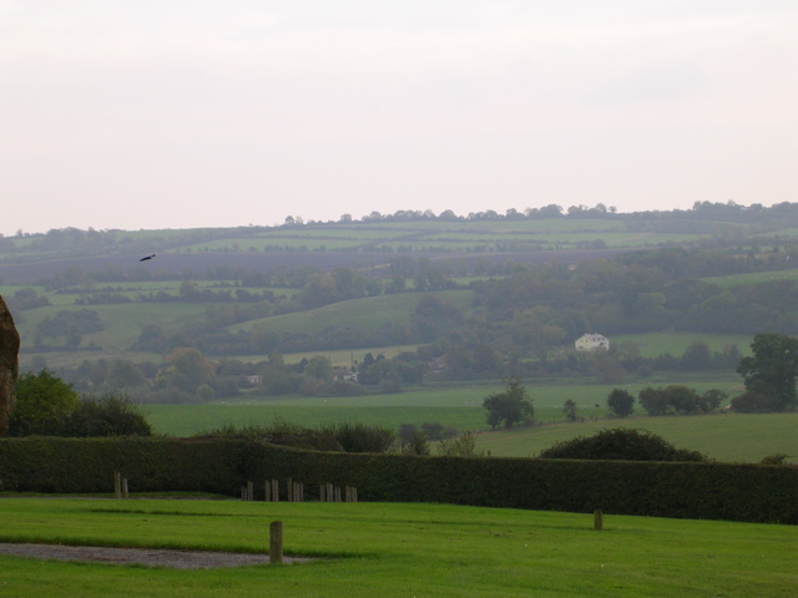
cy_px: 299
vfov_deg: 12.9
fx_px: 2651
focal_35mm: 115
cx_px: 399
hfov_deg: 17.1
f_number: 4.9
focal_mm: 17.4
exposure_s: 1/160
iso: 50
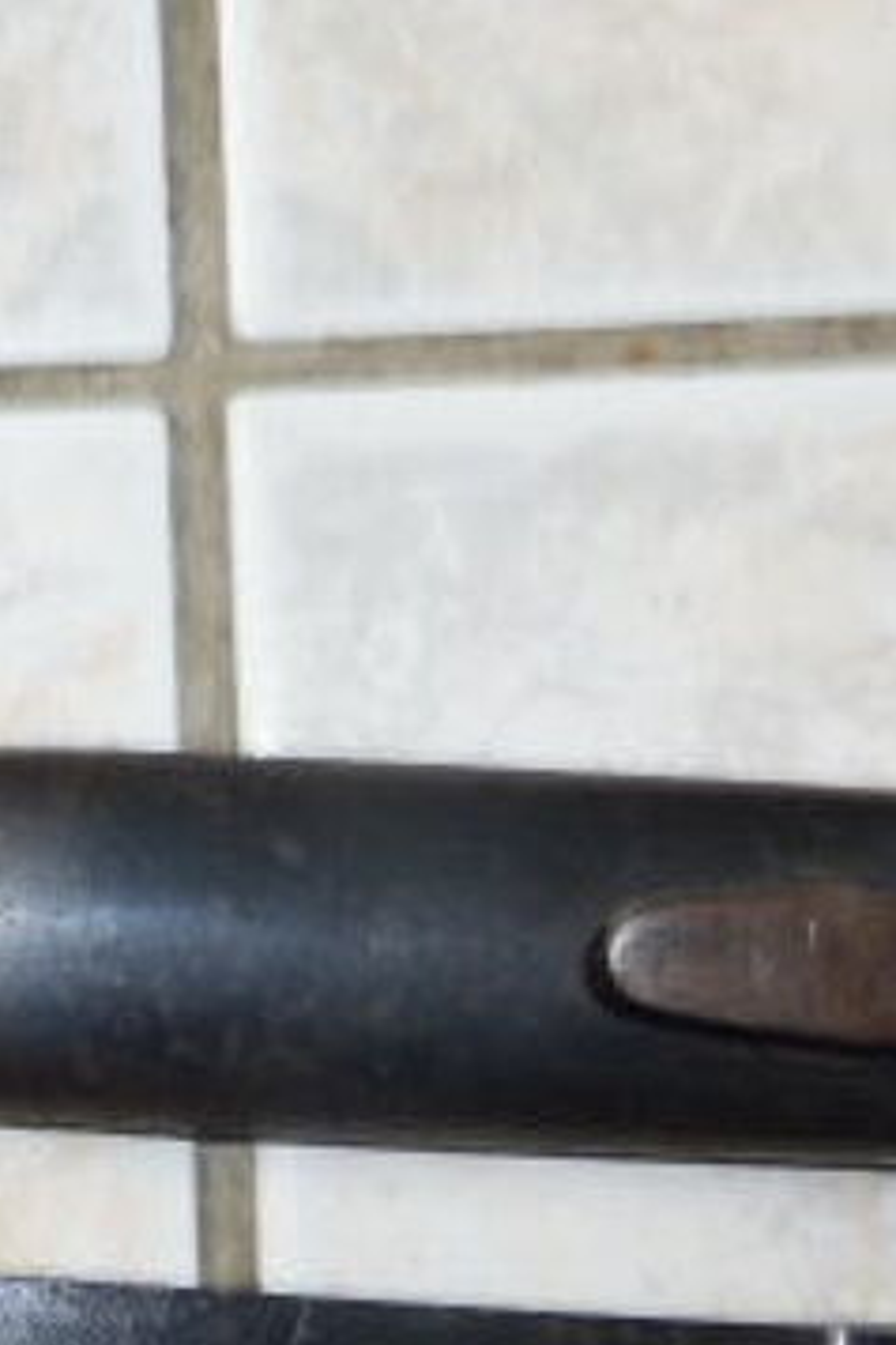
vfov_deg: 28.6
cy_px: 923
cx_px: -591
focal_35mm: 70
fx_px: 2613
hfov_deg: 16.9
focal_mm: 4.3
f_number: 3.3
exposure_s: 1/25
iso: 100
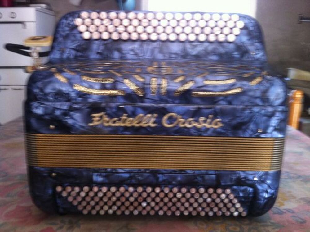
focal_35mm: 35
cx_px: 155
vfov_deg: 40.6
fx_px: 313
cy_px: 116
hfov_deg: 52.7
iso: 200
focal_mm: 3.85
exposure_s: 1/15
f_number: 2.8
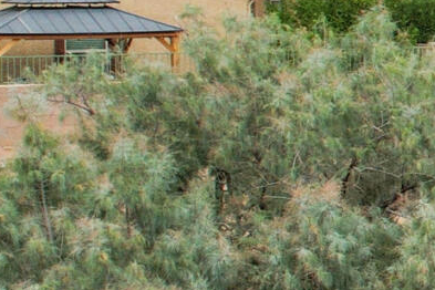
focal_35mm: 168
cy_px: 66
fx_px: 2030
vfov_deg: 8.2
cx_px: 1433
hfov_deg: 9.0
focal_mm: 8.38
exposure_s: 1/240
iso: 100
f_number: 2.8
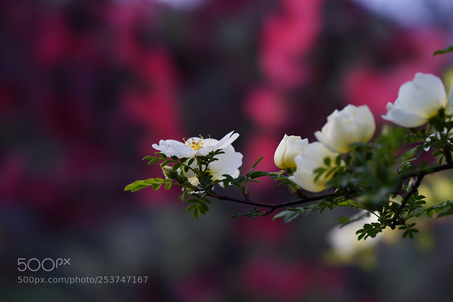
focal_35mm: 100
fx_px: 1258
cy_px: 151
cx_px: 226
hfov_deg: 20.4
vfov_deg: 13.7
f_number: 6.3
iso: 640
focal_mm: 100
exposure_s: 1/100
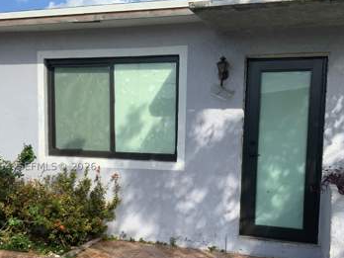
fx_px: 398
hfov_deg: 46.7
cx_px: 187
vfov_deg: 35.7
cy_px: 166
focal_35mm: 40
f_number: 1.8
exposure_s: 1/1534
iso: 16
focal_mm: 3
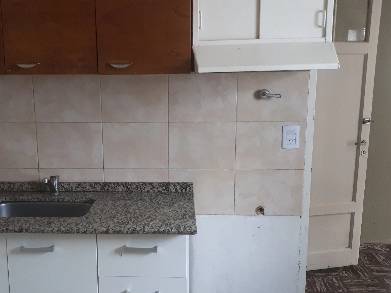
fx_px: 474
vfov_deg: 34.3
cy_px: 171
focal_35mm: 42
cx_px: 147
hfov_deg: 44.4
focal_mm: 3.6
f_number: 1.9
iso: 100
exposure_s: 1/33
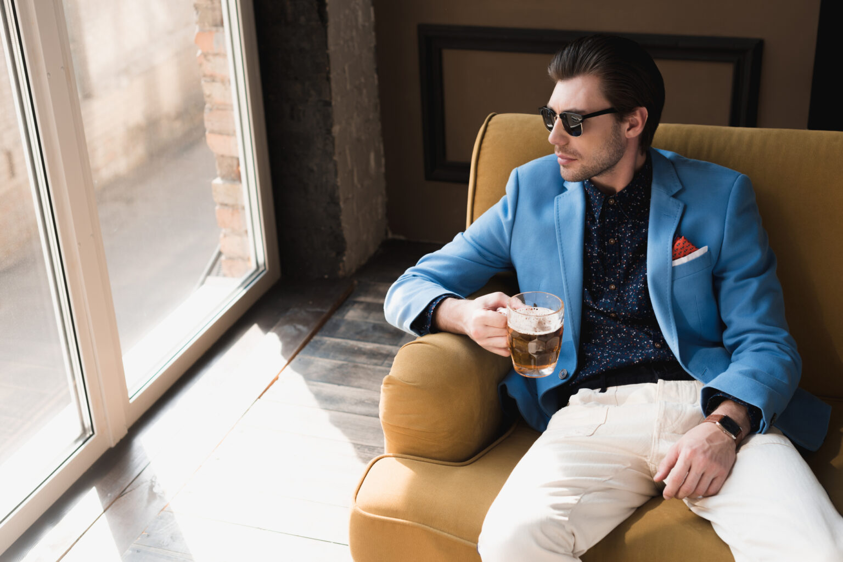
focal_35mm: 50
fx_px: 1171
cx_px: 422
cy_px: 281
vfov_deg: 27.0
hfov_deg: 39.6
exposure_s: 1/200
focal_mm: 50
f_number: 4
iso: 125
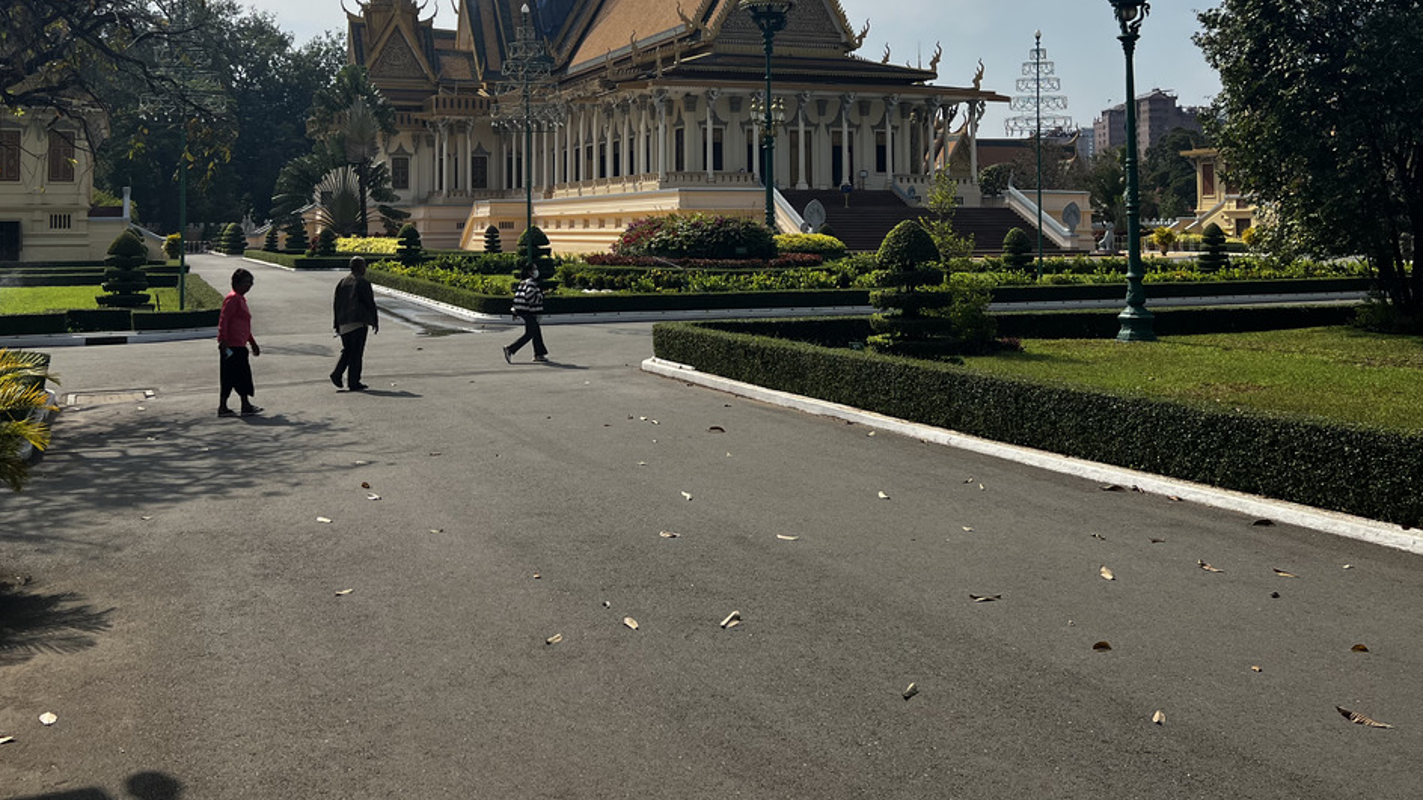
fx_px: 1358
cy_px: 166
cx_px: 650
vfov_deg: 32.0
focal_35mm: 36
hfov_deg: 55.2
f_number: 1.5
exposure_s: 1/8000
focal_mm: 5.7
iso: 50
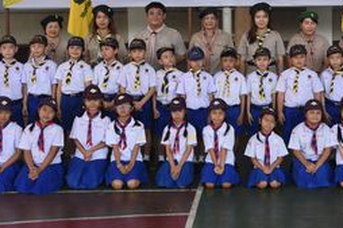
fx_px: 676
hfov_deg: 27.9
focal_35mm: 71
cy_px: 43
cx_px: 269
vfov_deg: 19.0
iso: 400
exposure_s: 1/30
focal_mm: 30
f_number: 11
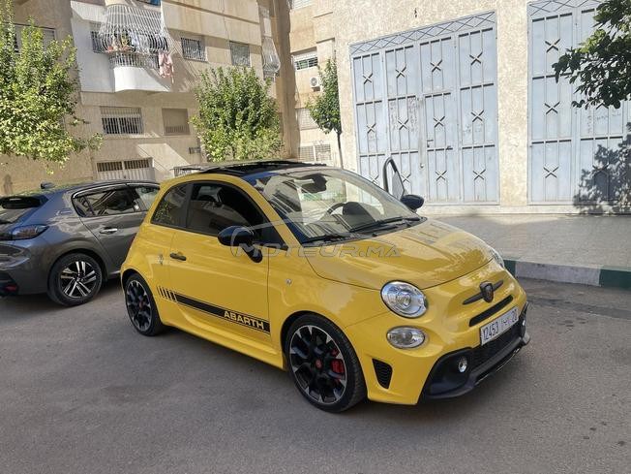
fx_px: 456
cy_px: 237
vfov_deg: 54.9
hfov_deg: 69.4
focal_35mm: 25
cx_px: 316
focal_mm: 5.1
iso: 32
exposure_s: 1/1078
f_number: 1.6
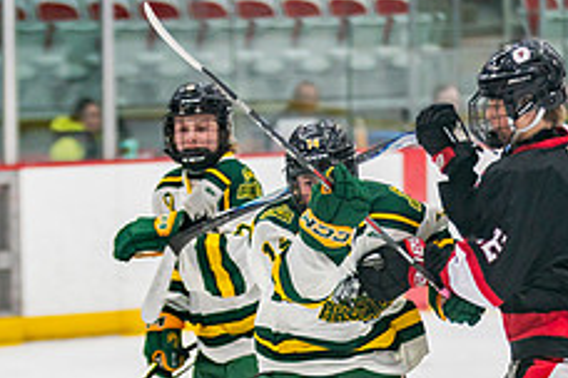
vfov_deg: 3.8
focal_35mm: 357
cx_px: 391
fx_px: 5632
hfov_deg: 5.8
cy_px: 423
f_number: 2.8
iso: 800
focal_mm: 125
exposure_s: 1/640
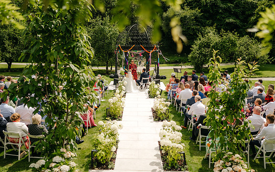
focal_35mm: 37
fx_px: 277
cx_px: 140
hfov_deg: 52.7
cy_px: 81
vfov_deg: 34.5
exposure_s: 1/6400
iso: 100
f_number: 1.4
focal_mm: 35
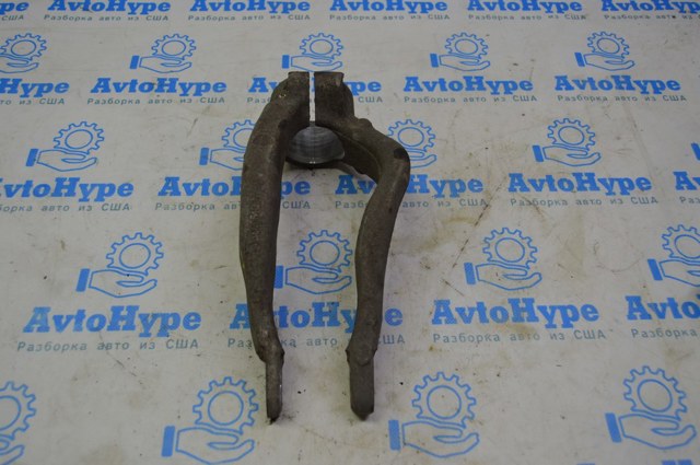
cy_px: 232
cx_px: 350
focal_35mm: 33
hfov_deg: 57.3
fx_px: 641
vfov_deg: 39.9
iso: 400
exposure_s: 1/100
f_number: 5
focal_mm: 22
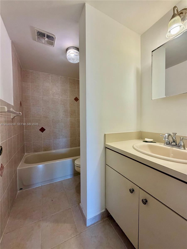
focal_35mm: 14
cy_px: 124
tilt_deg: -0.3
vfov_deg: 102.1
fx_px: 101
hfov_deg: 85.7
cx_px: 94
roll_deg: -1.5
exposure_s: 1/120
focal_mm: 2.22
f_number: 2.2
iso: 160
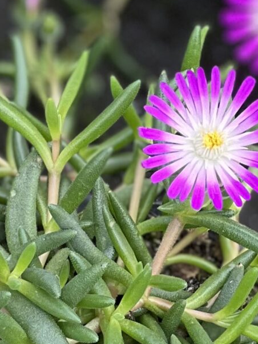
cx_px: -114
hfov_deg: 4.5
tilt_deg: -73.5
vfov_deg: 6.0
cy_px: 475
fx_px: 3251
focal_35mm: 327
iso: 64
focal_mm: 9
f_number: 2.8
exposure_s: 1/121
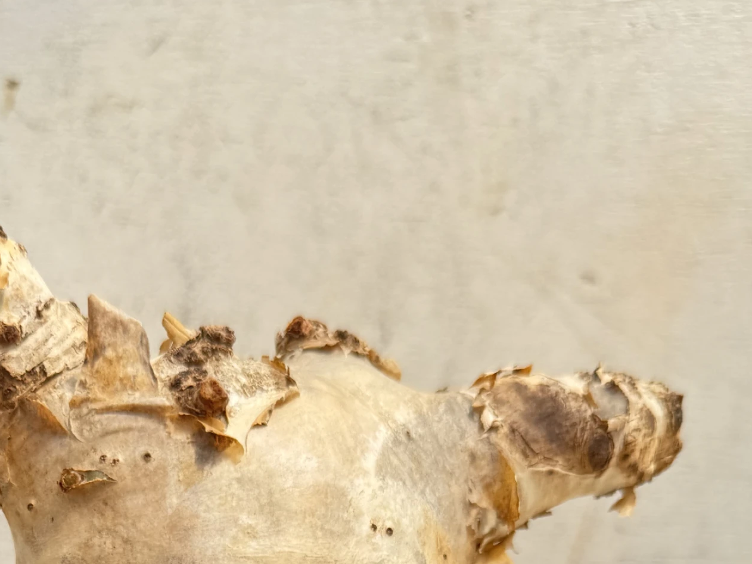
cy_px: 839
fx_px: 1173
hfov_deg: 35.2
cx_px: 250
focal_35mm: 54
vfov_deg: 22.4
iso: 80
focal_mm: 6.76
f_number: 1.78
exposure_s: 1/351
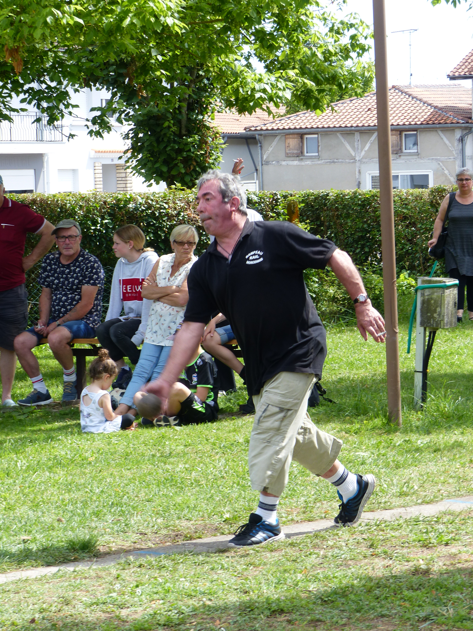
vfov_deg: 14.6
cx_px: 236
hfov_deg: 11.0
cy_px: 316
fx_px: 2460
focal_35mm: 135
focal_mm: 24.3
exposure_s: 1/320
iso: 100
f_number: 4
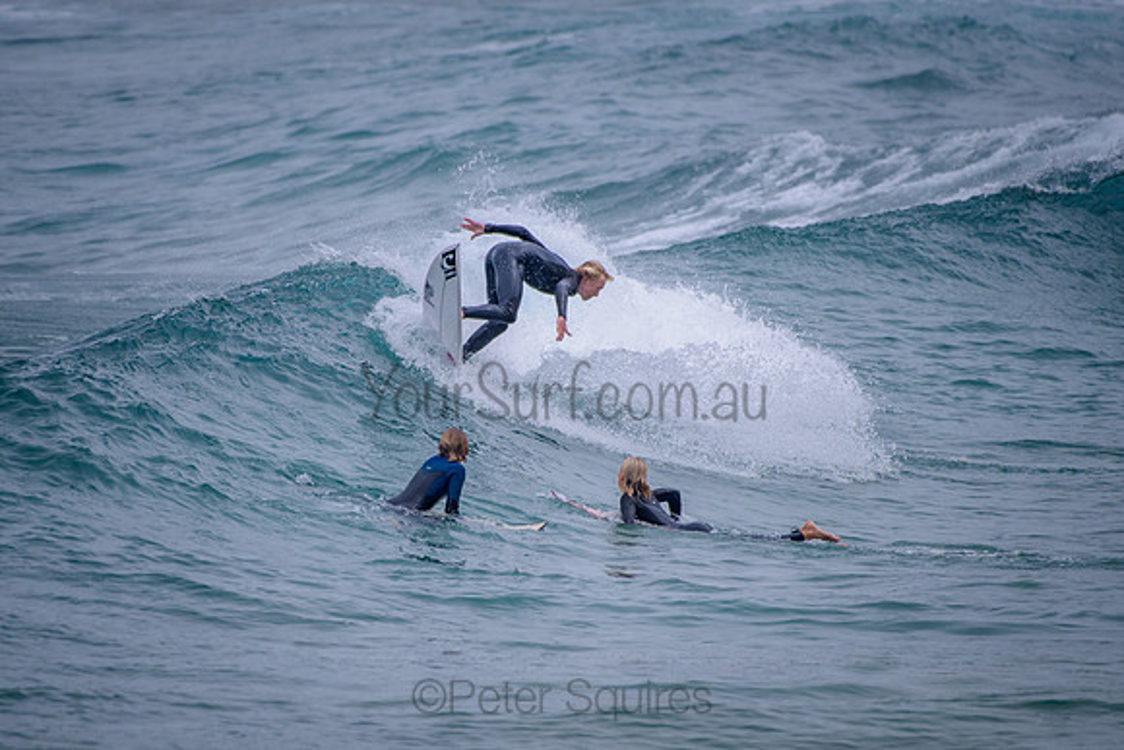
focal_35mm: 613
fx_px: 19144
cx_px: 500
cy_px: 412
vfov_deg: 2.2
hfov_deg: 3.4
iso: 125
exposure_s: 1/2000
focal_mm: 500
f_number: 5.6
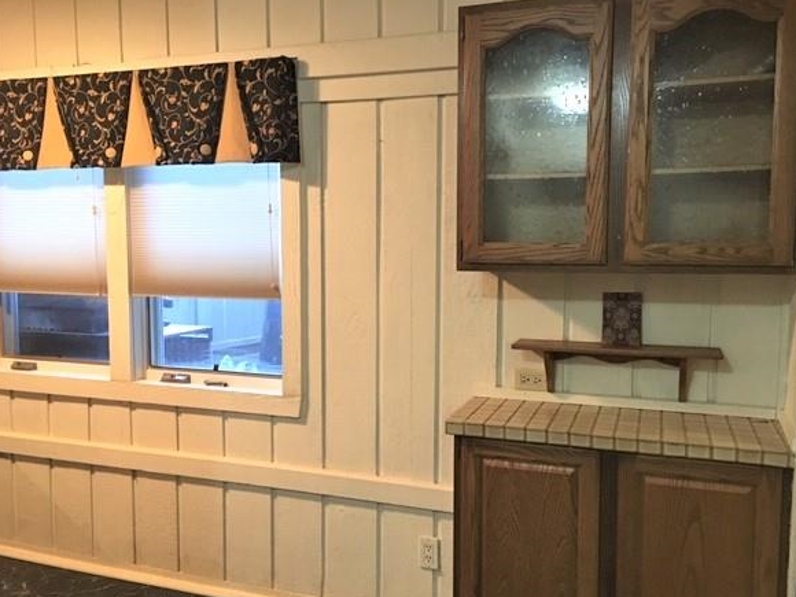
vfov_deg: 44.1
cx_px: 410
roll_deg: +0.5
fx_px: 736
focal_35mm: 32
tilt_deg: -4.1
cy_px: 316
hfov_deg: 56.8
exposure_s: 1/15
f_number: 2.2
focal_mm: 4.15
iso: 100
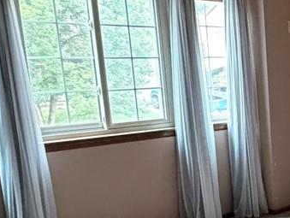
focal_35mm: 66
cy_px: 184
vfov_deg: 21.9
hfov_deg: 25.1
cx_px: 384
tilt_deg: -12.0
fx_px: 554
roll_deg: +0.7
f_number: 2.2
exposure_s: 1/60
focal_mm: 2.22
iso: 640
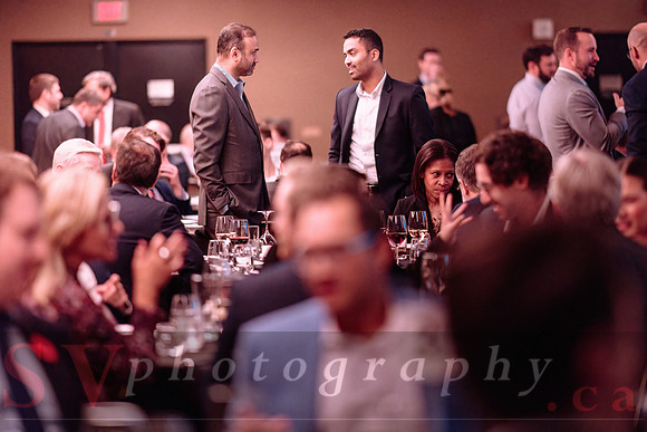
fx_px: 2244
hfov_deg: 16.4
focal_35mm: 125
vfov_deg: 11.0
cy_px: 175
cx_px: 324
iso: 2500
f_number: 1.4
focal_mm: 105
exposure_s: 1/160
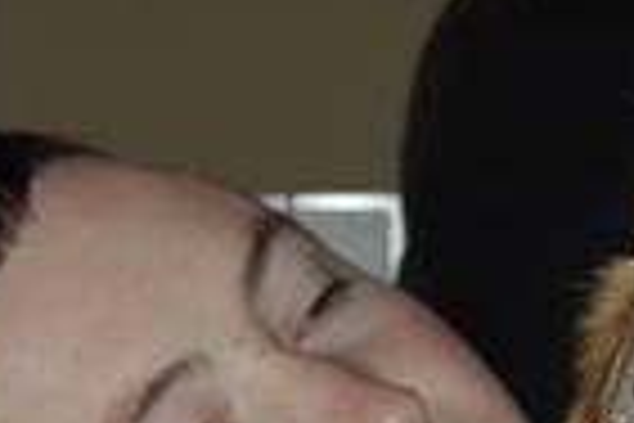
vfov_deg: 5.9
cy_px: 580
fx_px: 4050
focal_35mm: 230
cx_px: 809
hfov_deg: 8.8
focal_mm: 48
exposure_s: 1/60
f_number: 7.1
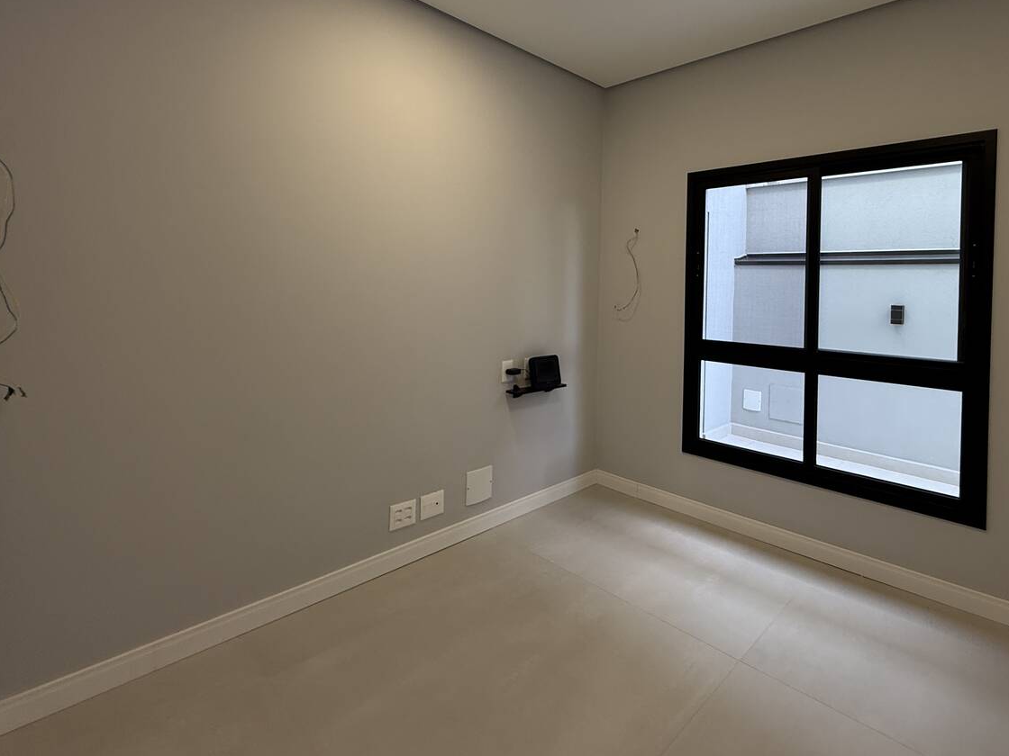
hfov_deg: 86.5
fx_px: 525
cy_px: 293
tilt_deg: -0.2
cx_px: 612
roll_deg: -1.5
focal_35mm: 18
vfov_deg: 70.7
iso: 125
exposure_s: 1/120
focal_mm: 2.22
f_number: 2.2
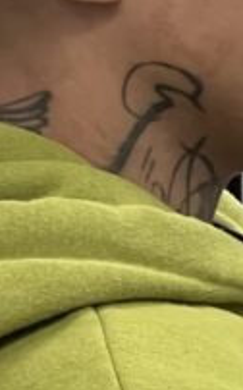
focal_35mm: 414
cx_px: 276
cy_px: -311
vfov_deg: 5.0
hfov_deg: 3.2
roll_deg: -1.8
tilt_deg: -0.4
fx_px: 4393
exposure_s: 1/50
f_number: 2.8
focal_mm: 9
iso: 250
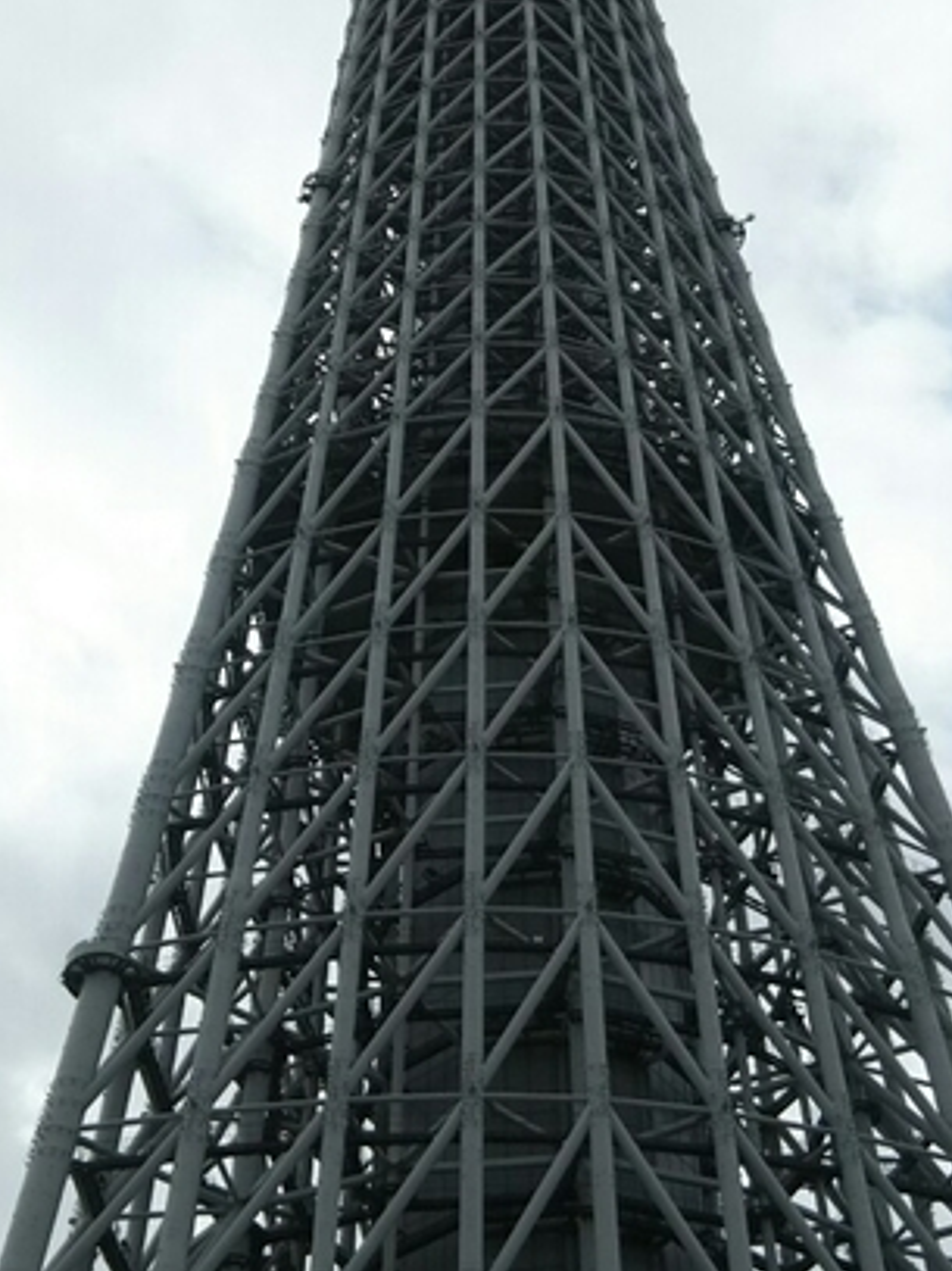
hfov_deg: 24.8
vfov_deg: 32.6
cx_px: 524
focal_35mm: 59
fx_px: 2165
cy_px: 515
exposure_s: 1/991
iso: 25
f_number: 2.2
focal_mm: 4
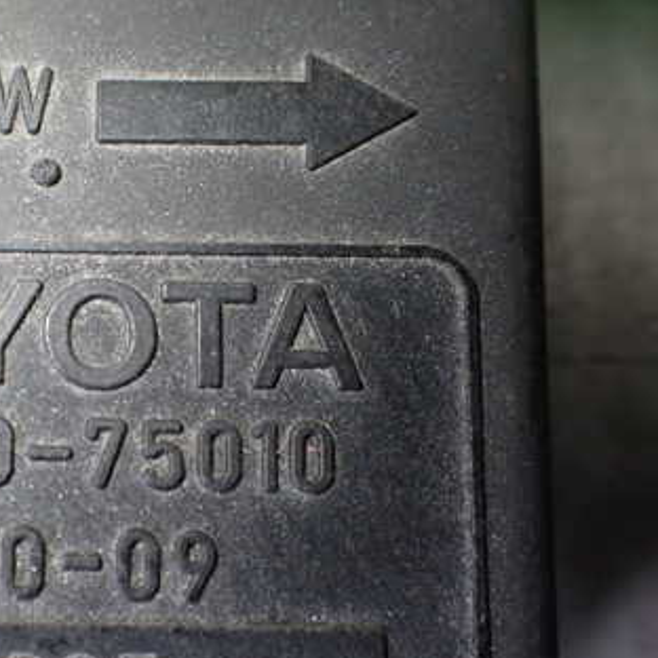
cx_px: 59
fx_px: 1097
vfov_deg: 33.3
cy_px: 405
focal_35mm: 51
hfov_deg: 31.7
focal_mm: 5.4
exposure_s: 1/125
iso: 320
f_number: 2.3
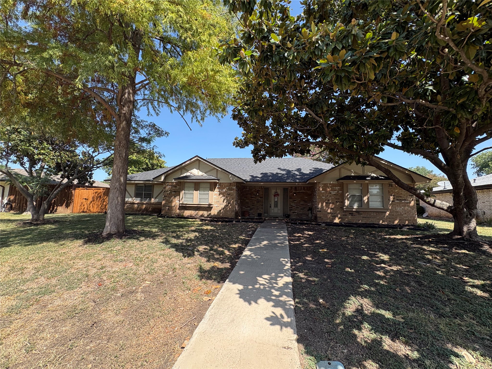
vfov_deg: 85.7
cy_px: 184
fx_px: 199
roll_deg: -2.0
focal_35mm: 14
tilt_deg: +5.7
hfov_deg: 102.1
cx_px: 246
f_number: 2.2
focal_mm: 2.22
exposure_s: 1/615
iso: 50
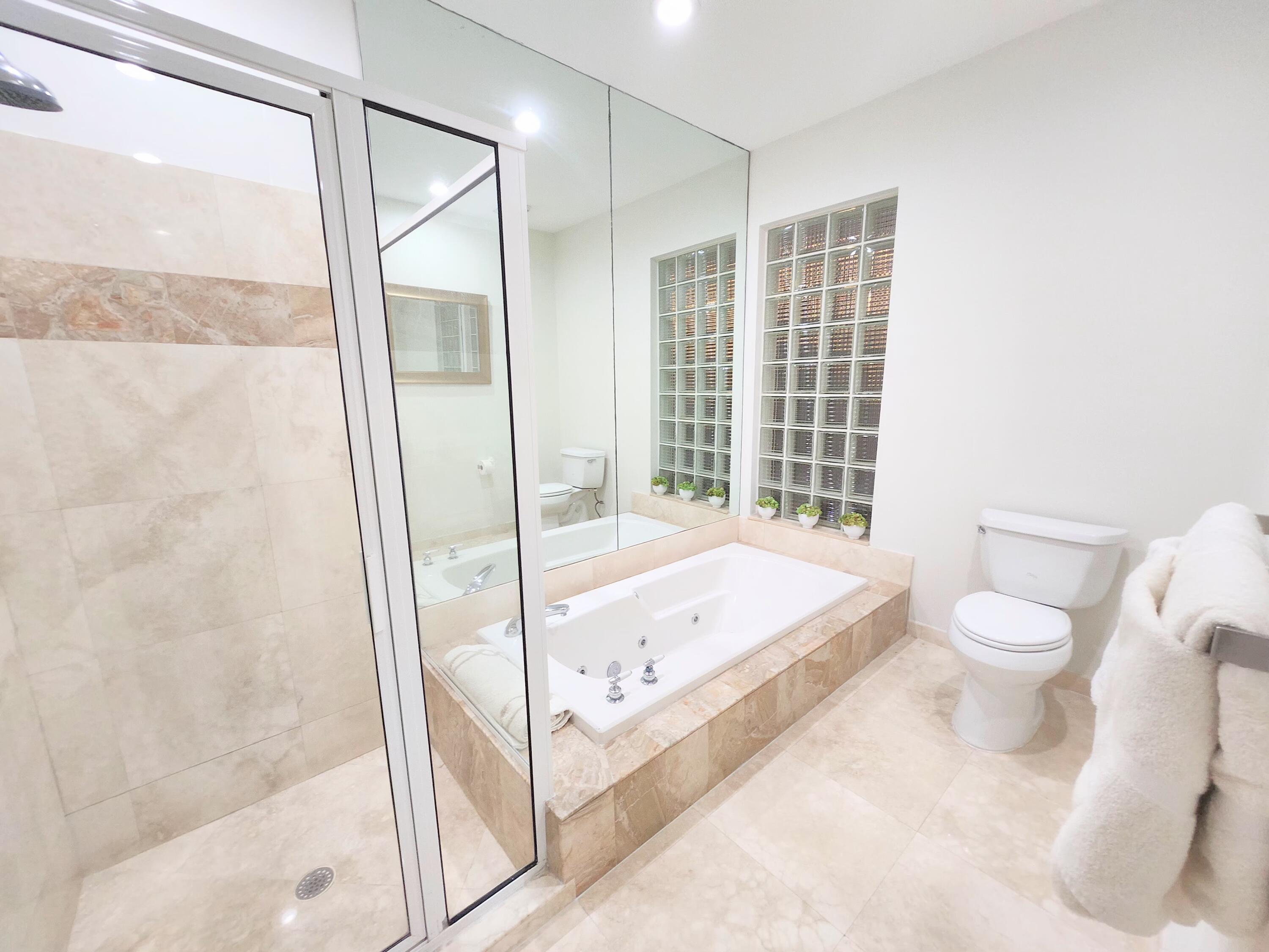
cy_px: 476
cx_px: 634
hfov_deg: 106.2
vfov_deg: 89.9
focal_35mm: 13
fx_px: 477
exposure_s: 1/60
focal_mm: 1.74
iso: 200
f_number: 2.2
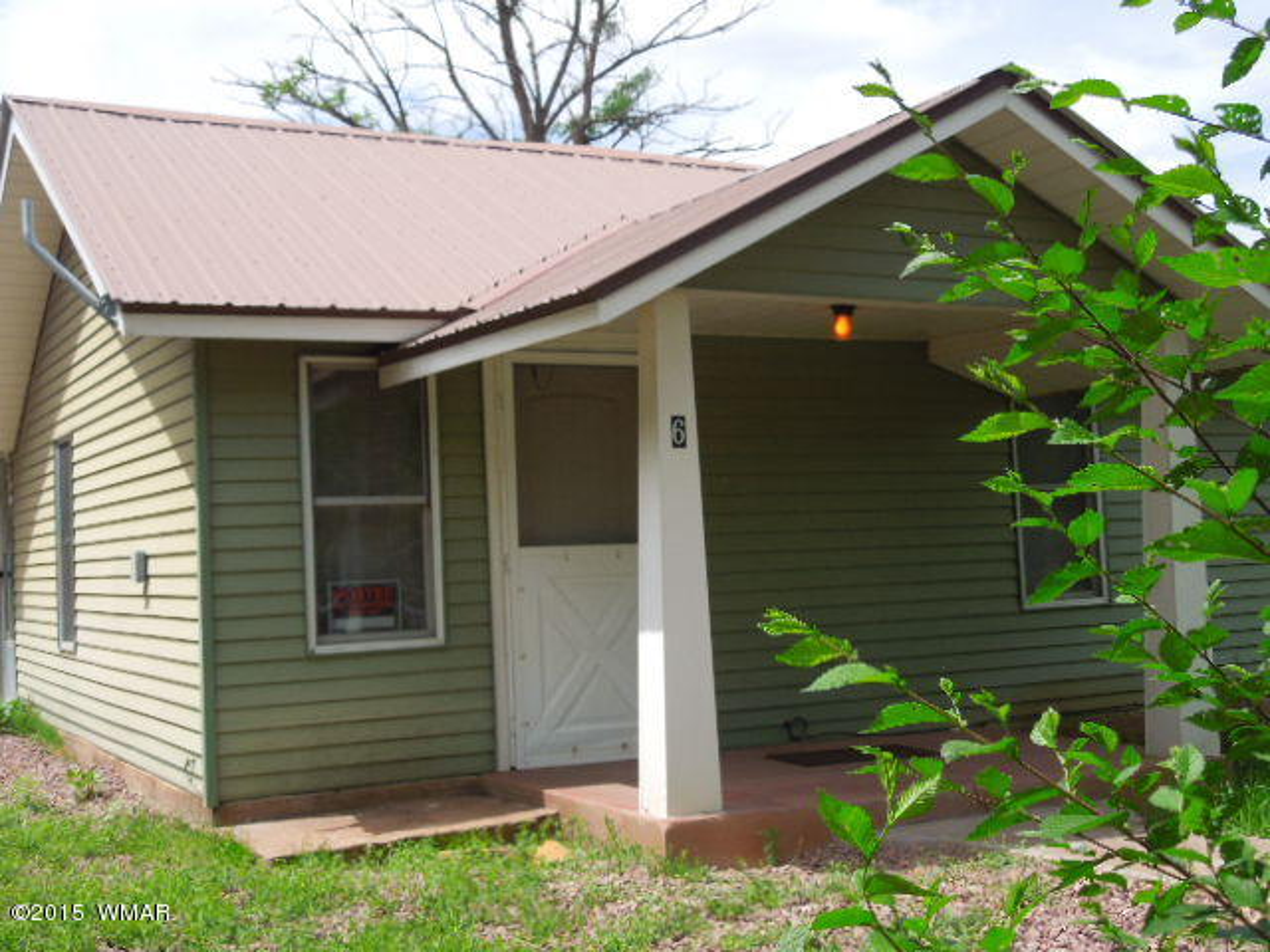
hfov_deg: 43.9
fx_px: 1578
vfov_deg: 33.6
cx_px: 635
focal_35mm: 43
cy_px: 476
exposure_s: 1/500
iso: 100
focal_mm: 7.8
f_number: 3.9
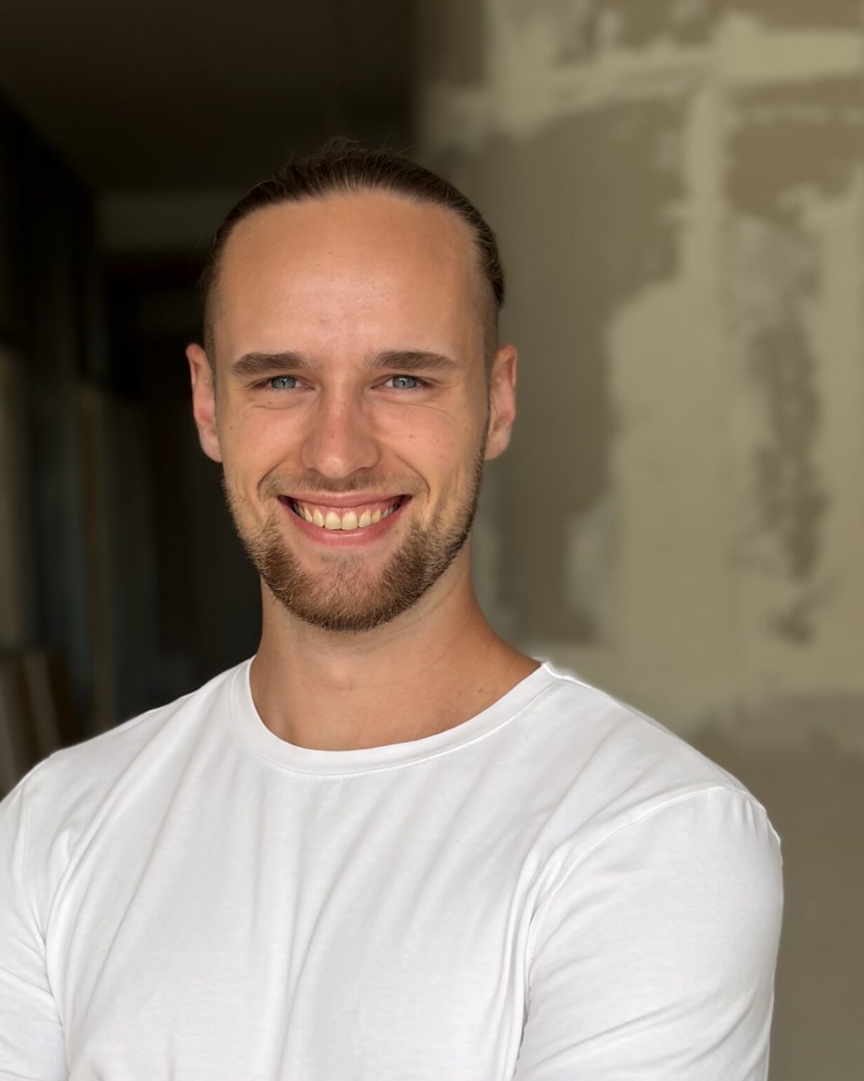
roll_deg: +2.0
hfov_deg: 18.2
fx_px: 2686
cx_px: 286
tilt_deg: -3.1
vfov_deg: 22.7
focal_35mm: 84
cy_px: 688
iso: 25
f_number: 1.6
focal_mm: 5.96
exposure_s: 1/161
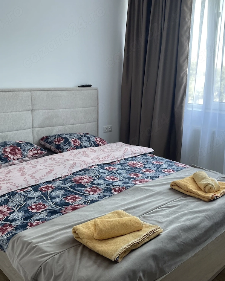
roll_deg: -0.9
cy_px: 140
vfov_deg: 52.8
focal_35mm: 34
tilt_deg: -12.9
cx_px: 113
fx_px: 283
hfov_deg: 43.4
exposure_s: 1/121
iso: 125
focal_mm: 4.2
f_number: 1.6
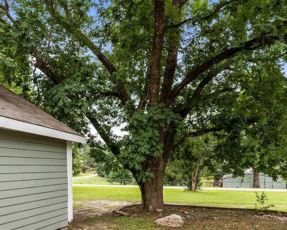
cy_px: 170
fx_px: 280
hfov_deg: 53.8
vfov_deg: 43.2
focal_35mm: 33
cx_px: 115
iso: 250
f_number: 8
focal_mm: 17
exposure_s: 1/250
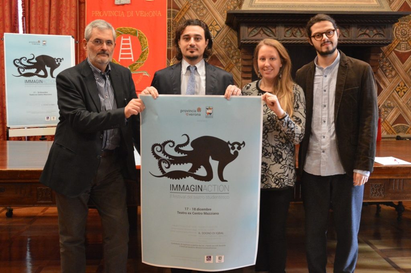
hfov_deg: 57.3
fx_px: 376
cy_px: 136
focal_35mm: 33
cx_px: 206
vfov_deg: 39.9
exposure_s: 1/15
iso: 2500
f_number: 3.8
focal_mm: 22
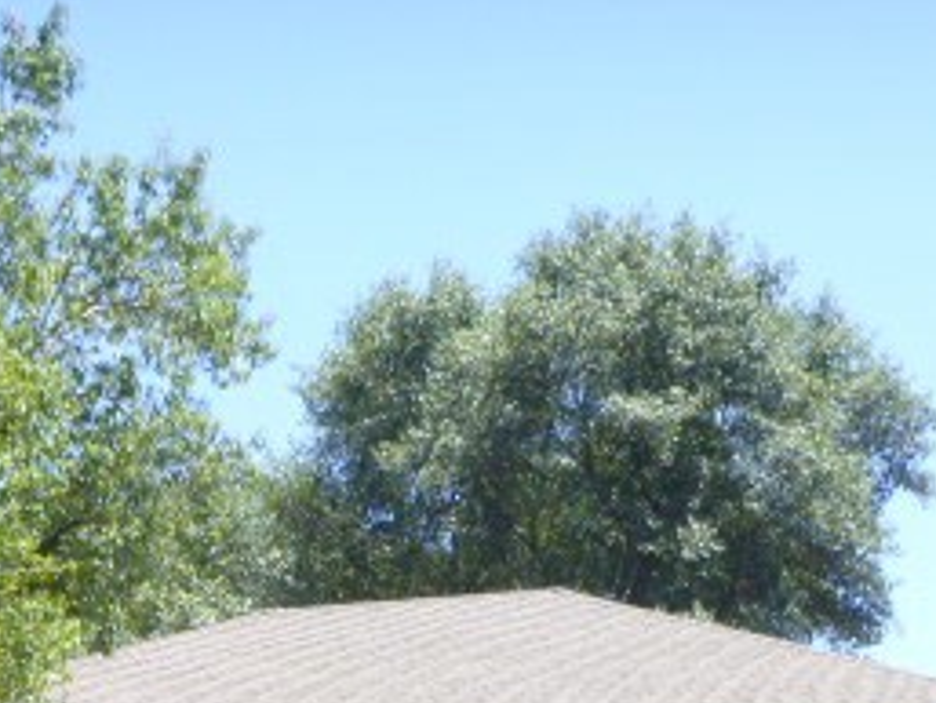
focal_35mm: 117
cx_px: 171
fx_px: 3165
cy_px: 867
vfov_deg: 12.4
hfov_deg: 16.7
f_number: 4.8
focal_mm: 8.4
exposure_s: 1/125
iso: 100
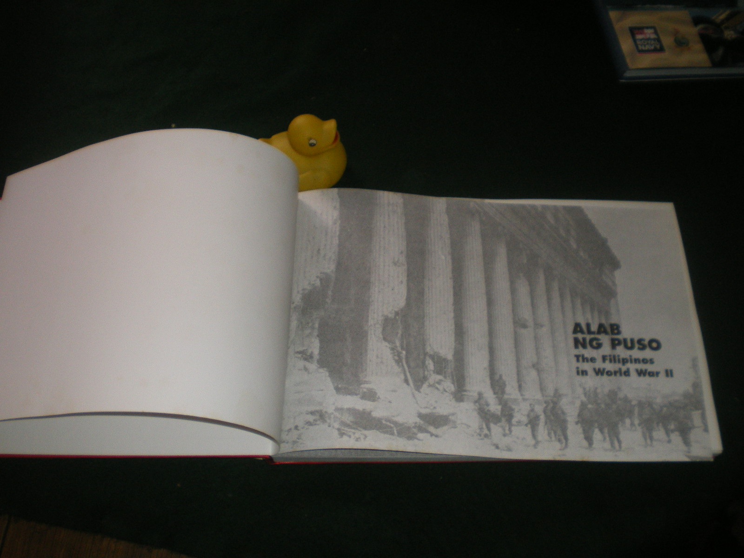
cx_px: 372
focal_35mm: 38
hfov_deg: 49.0
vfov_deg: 37.7
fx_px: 817
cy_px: 279
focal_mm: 6.3
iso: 200
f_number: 3.1
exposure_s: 1/50
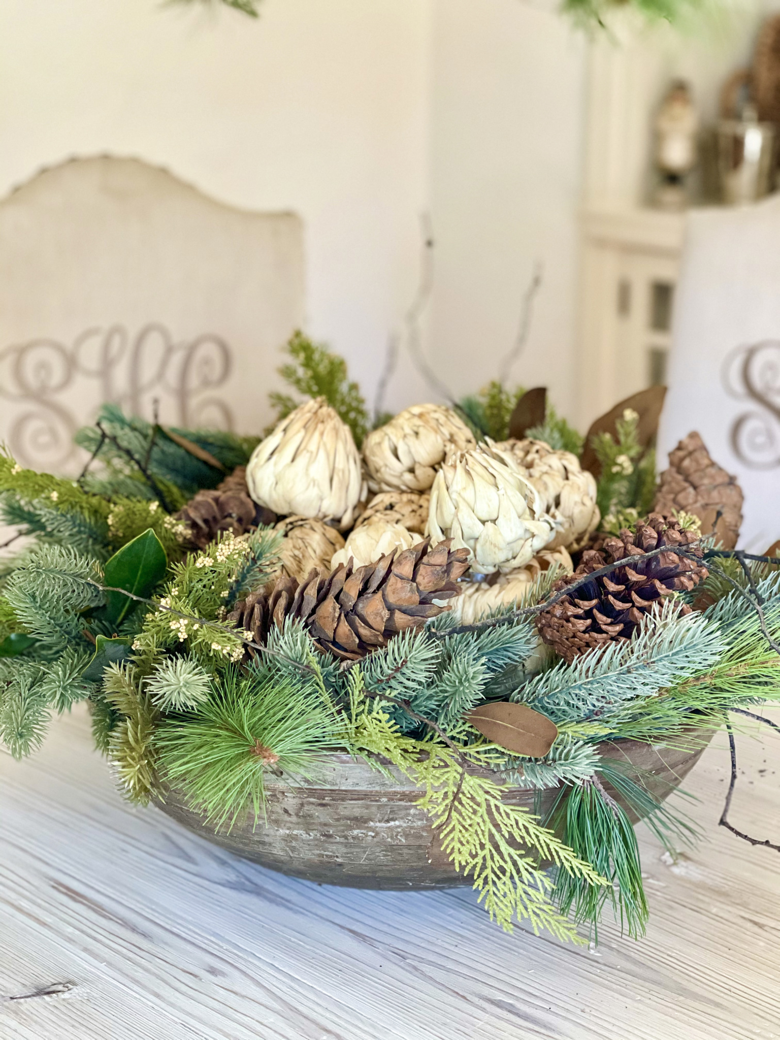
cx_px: 390
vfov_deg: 30.3
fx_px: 1923
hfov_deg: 22.9
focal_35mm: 64
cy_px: 520
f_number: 2.2
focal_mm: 7.5
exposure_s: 1/121
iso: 200
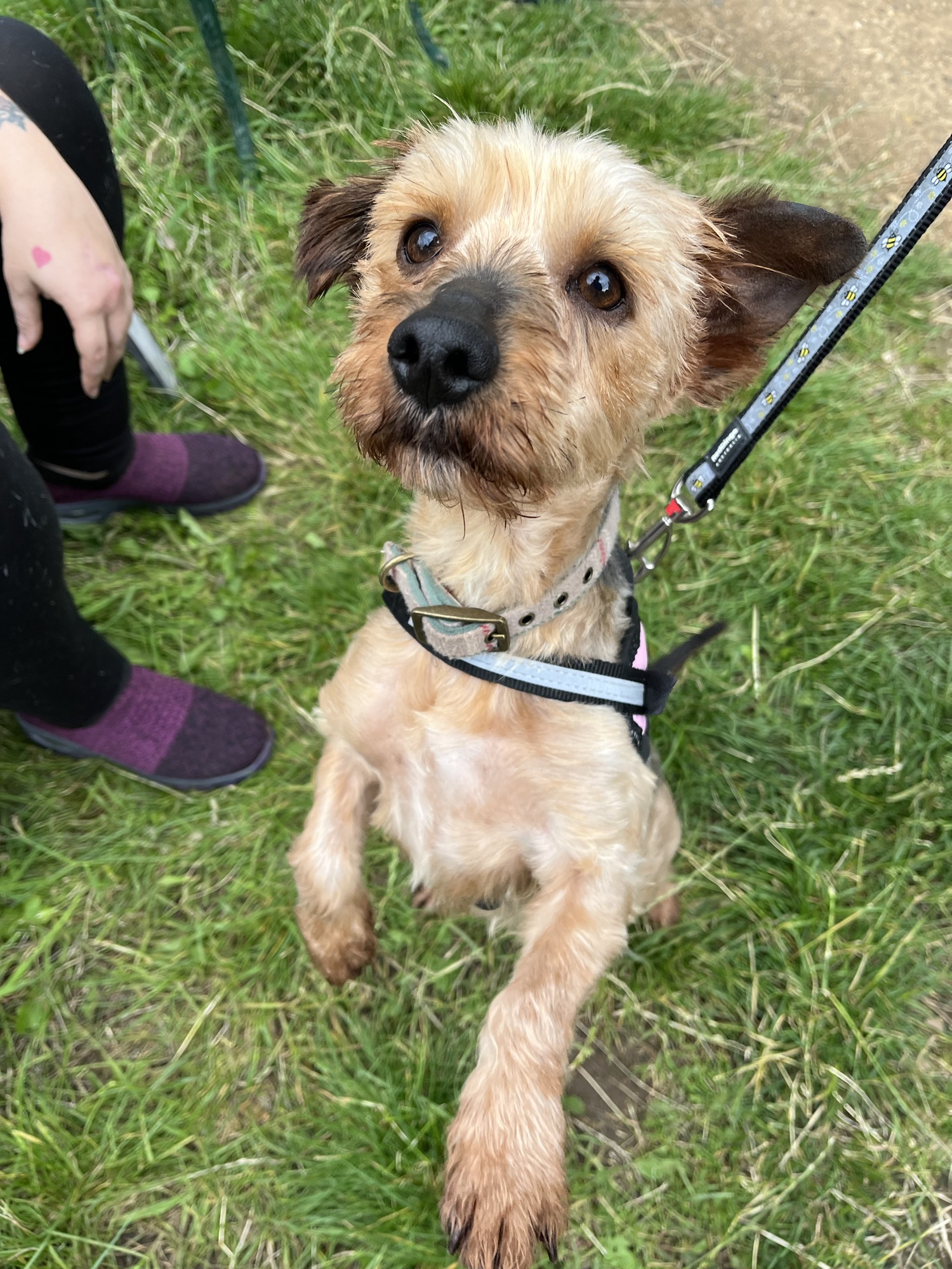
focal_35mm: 26
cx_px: 476
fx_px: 953
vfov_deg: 67.3
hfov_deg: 53.1
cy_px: 634
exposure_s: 1/340
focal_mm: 5.1
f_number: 1.6
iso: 50
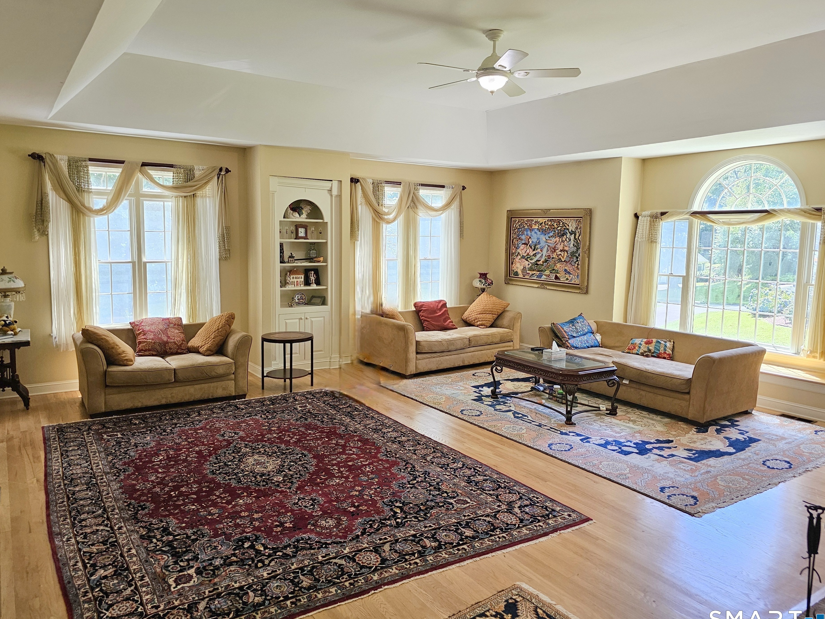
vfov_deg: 54.9
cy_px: 298
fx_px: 596
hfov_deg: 69.4
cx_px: 394
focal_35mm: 25
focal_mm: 6.3
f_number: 1.7
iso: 125
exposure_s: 1/120
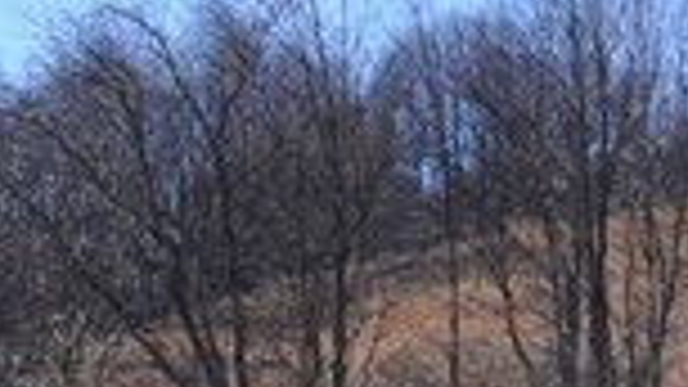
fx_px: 5102
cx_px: -1165
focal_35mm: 280
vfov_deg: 4.3
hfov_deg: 7.1
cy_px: 608
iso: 200
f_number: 9
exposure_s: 1/320
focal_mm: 25
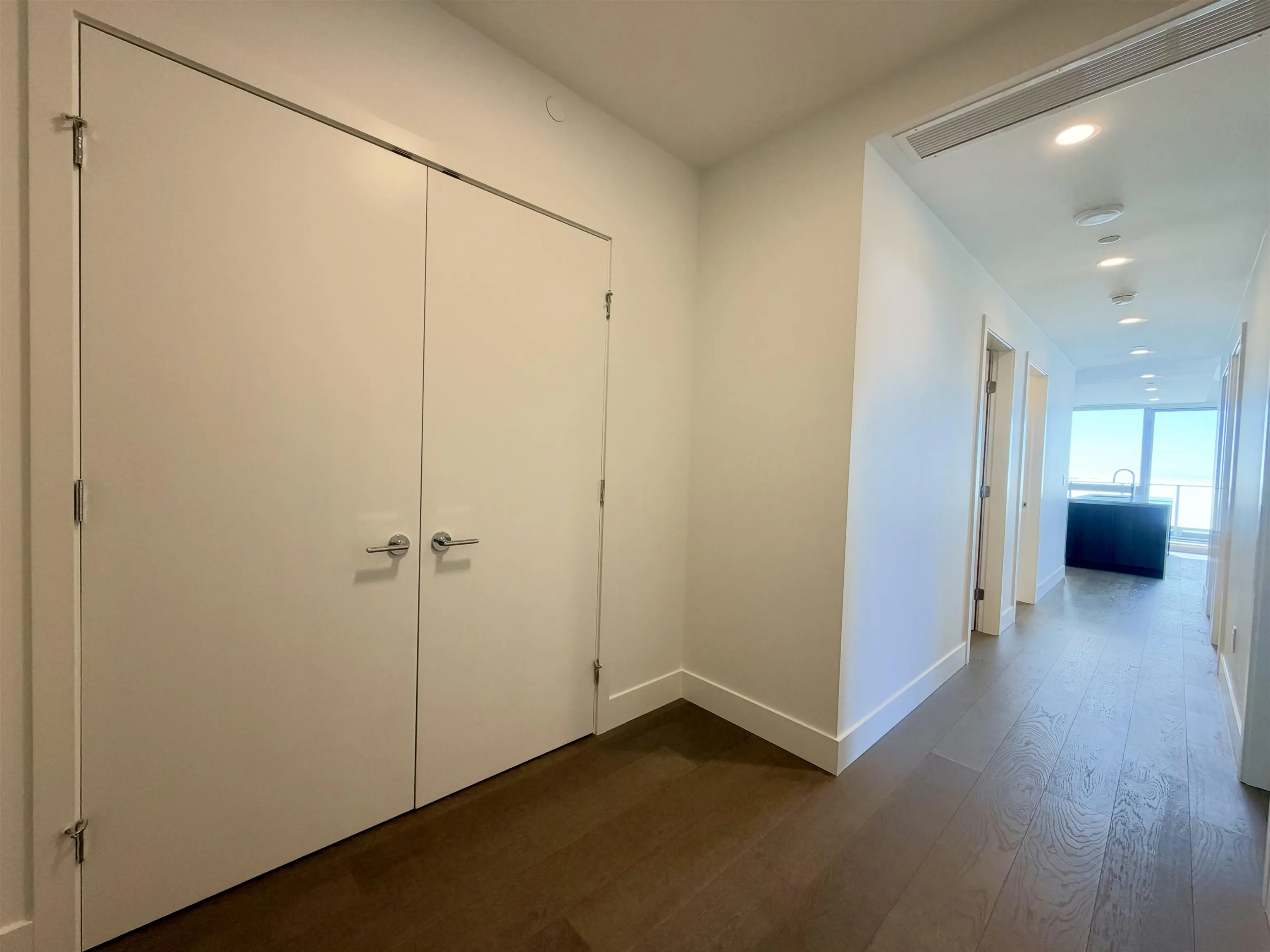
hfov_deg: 102.1
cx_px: 635
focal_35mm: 14
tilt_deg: -1.6
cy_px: 476
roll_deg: -2.0
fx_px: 514
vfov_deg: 85.7
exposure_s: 1/120
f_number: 2.2
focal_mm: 2.22
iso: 250
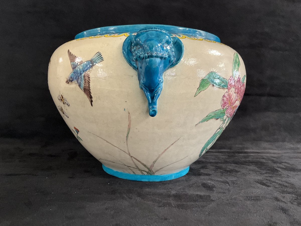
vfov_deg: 48.2
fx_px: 252
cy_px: 113
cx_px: 150
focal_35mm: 29
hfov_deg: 61.7
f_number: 1.8
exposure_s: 1/33
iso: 250
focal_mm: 3
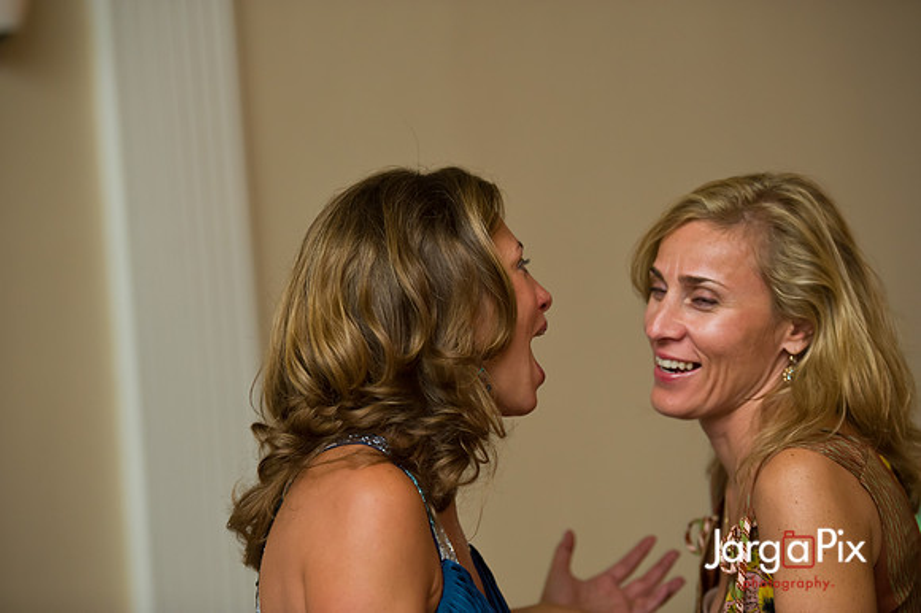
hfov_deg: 17.1
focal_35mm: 120
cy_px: 306
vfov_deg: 11.4
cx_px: 460
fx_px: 3068
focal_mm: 120
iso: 1600
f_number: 2.8
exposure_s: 1/50
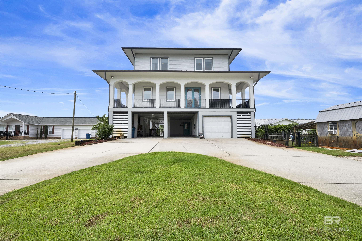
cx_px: 181
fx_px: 151
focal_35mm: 15
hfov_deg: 100.4
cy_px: 120
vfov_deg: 77.3
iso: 400
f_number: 11
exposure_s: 1/500
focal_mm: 15
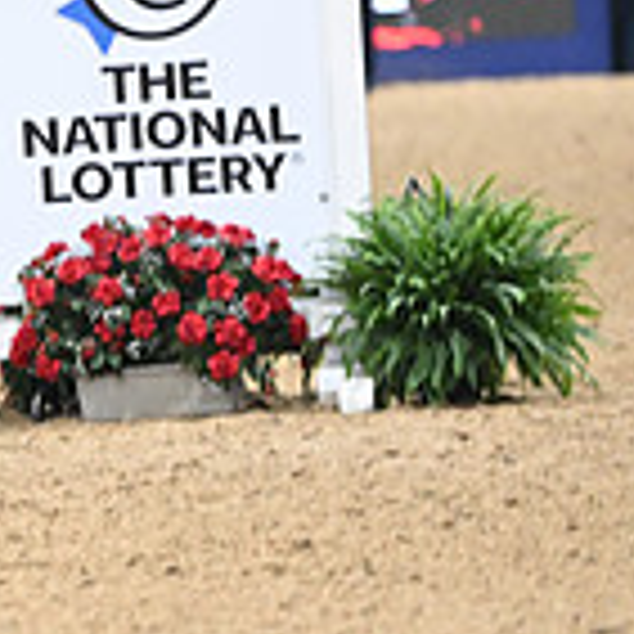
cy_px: 245
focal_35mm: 576
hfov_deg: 3.0
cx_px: -652
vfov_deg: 3.0
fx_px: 11935
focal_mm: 165
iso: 6400
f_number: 3.5
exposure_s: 1/800
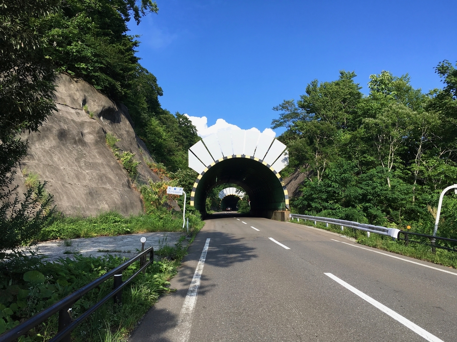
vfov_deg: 48.2
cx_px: 228
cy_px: 171
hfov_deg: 61.7
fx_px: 383
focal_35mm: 29
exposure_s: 1/962
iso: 25
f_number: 2.2
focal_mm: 4.15
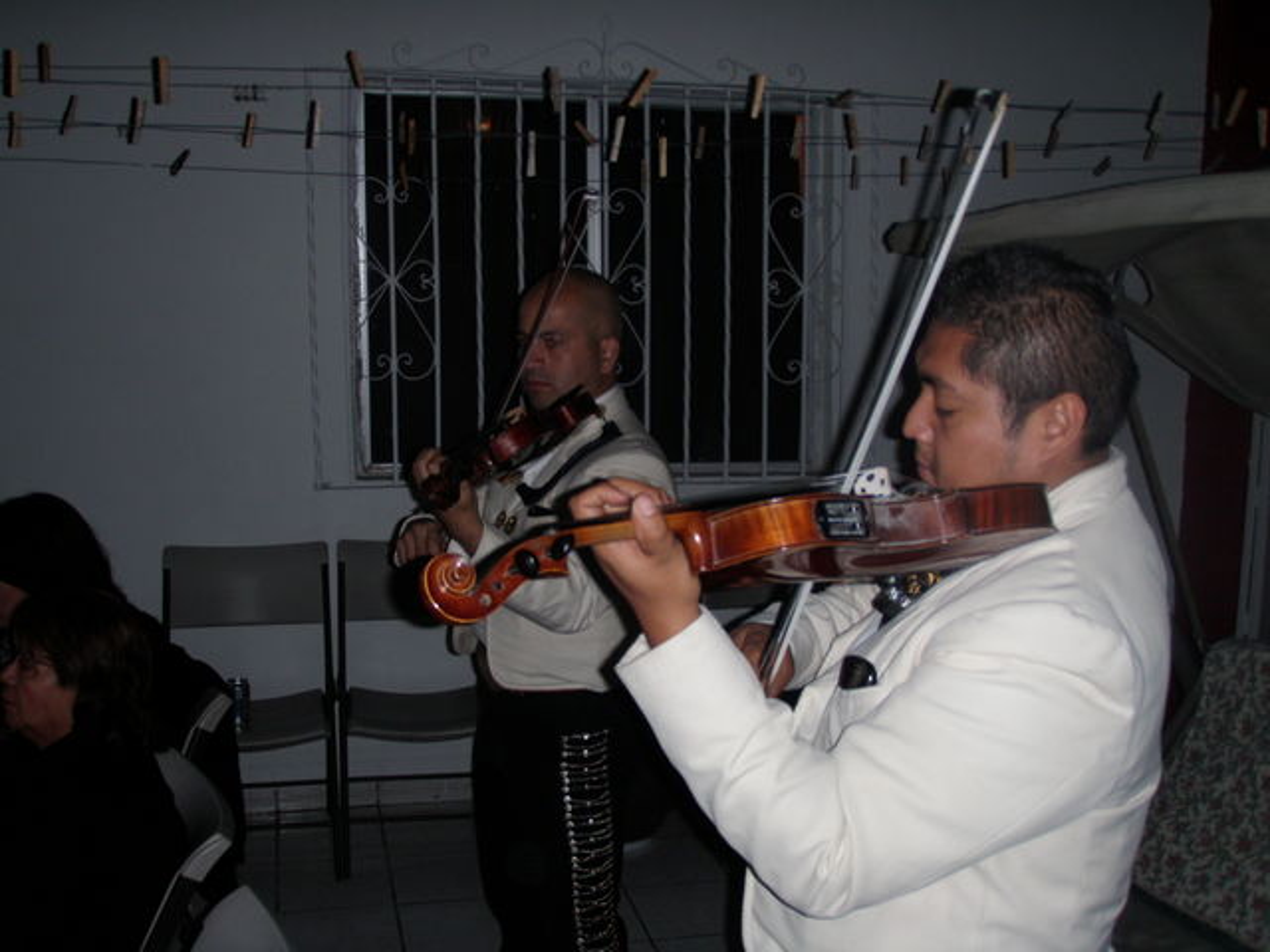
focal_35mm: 38
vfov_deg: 37.7
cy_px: 476
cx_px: 635
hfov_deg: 49.0
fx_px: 1394
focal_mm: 6.7
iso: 100
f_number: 3.5
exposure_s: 1/30
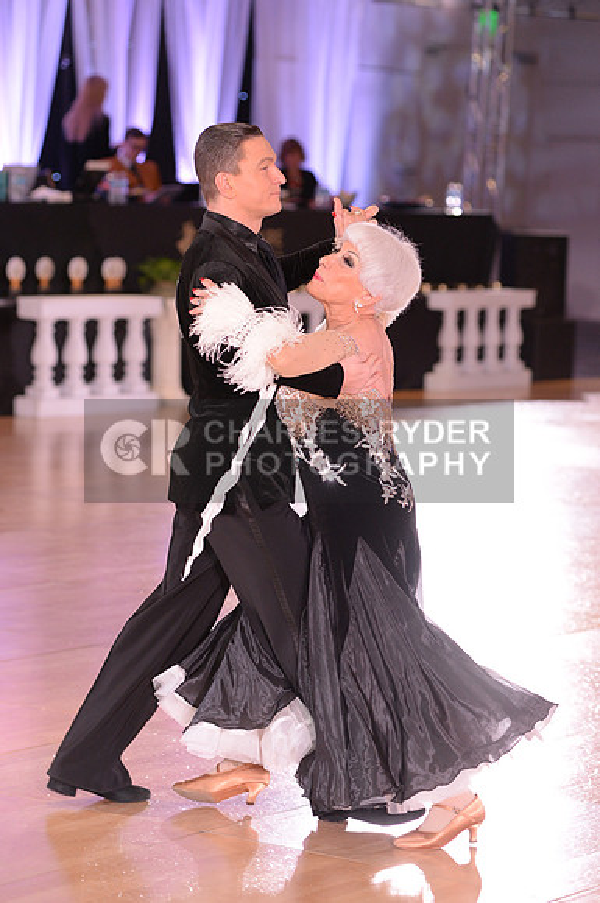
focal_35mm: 120
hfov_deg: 11.4
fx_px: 3009
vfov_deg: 17.1
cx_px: 300
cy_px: 452
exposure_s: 1/250
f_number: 4
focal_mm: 120
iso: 2000
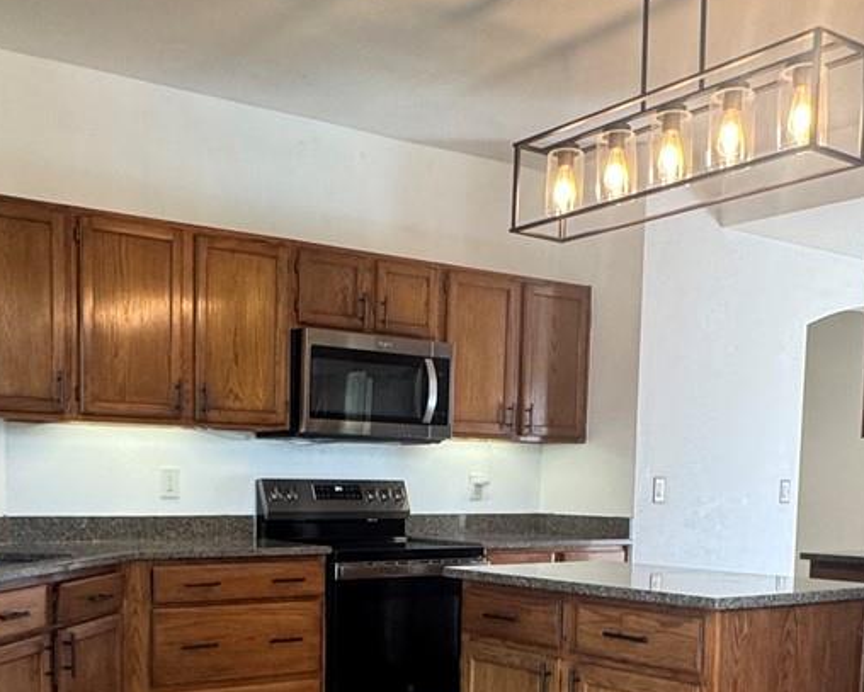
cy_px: 587
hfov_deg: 42.7
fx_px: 1100
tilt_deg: -4.3
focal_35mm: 43
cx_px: 357
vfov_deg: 33.5
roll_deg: -0.8
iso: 160
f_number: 2.2
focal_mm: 2.22
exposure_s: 1/120
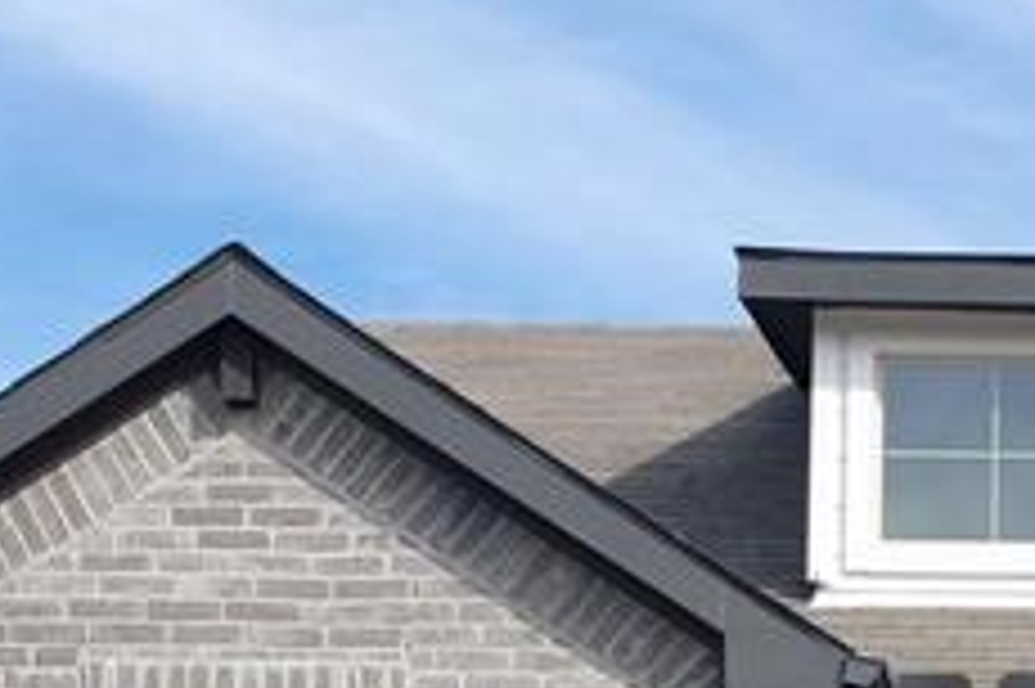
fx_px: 3447
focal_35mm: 120
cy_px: 1493
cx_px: 1228
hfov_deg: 16.4
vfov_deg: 10.3
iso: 200
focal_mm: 18
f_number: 5.6
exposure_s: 1/400
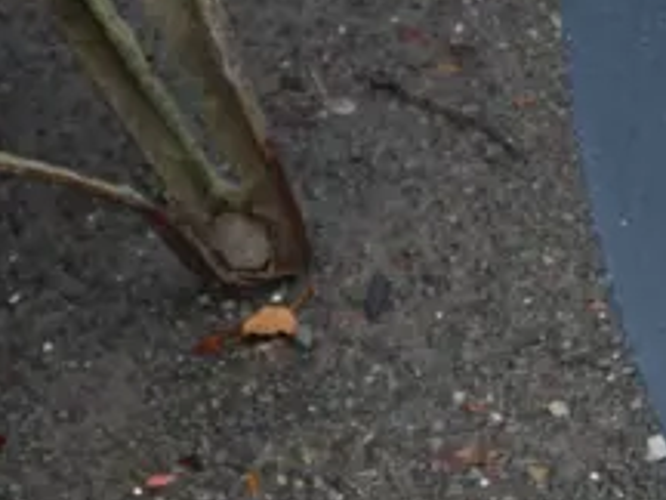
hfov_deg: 10.6
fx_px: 3463
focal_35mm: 180
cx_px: 980
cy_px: 313
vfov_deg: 8.2
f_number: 4.1
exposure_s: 1/60
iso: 250
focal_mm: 19
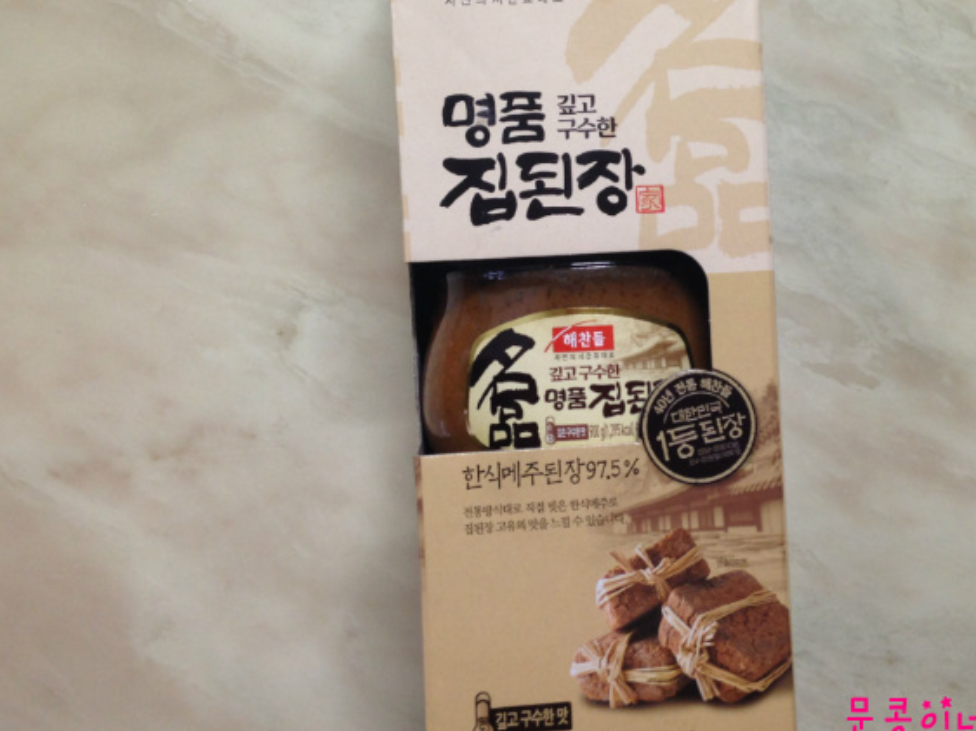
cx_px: 604
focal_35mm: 47
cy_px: 304
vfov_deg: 30.8
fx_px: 1325
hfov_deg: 40.2
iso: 80
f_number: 2.4
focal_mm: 4.12
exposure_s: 1/20
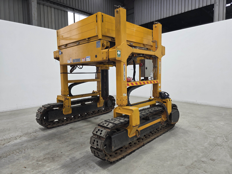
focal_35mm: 23
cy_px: 87
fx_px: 154
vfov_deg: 58.9
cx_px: 116
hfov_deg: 73.9
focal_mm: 6.3
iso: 80
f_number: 1.7
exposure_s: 1/100
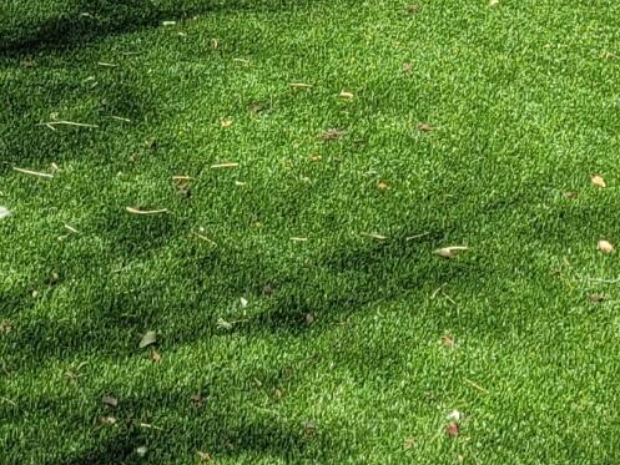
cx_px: 173
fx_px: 2813
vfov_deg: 9.0
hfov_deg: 12.5
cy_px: -384
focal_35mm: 157
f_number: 1.8
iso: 40
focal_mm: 5.4
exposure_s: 1/1819
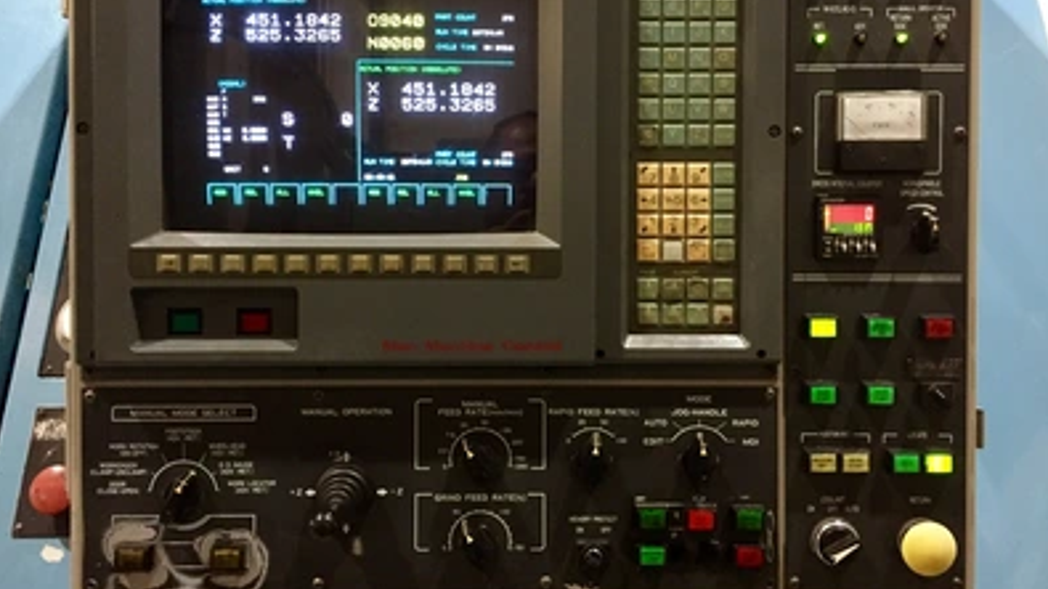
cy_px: 239
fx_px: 889
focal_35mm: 32
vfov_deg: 36.5
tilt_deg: +0.4
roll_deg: -0.4
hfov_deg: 61.0
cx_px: 525
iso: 400
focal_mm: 4.15
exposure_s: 1/17
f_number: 2.2
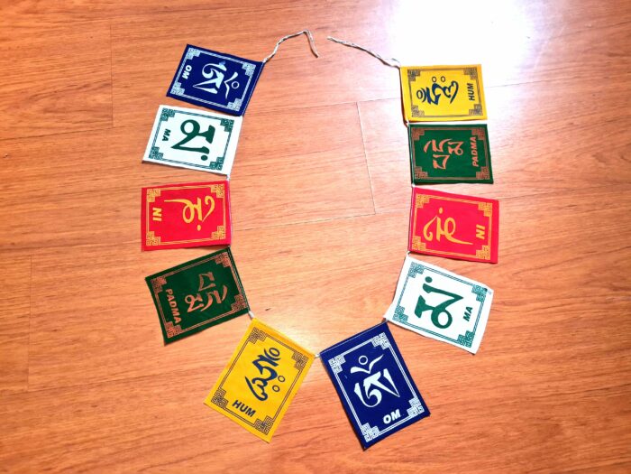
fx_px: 474
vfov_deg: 53.1
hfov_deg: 67.3
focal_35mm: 26
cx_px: 316
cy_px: 237
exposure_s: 1/60
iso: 160
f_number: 1.8
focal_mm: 5.4
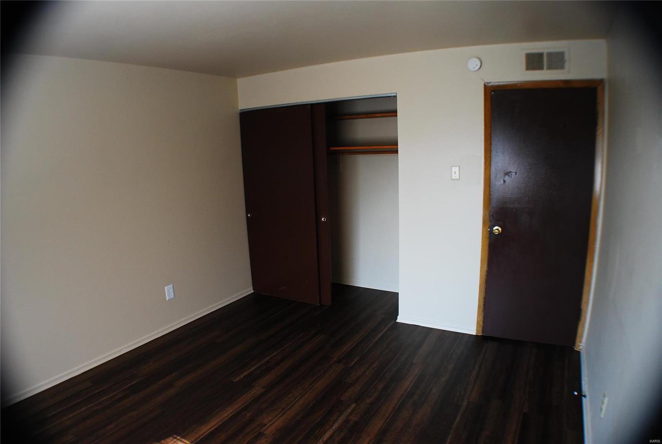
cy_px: 222
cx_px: 331
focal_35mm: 27
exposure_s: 1/125
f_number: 3.5
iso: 400
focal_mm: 18
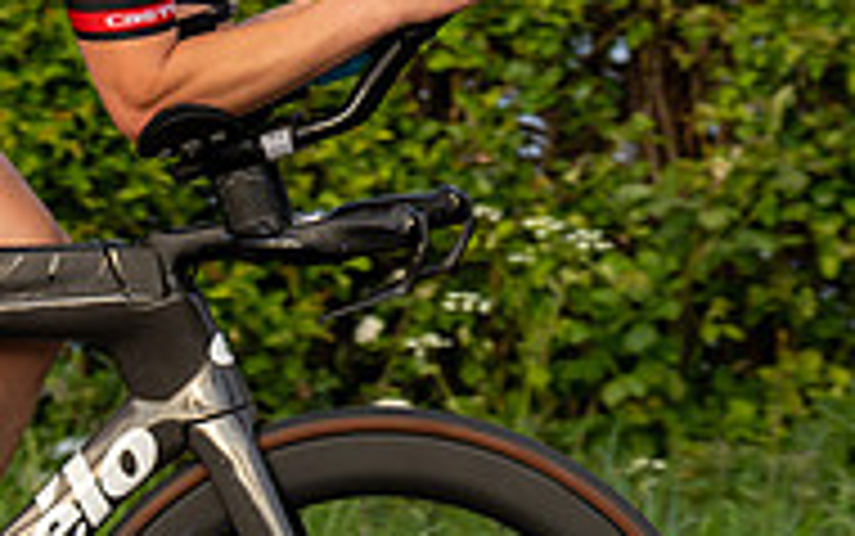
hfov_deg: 7.5
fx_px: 6412
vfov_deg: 4.8
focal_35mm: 275
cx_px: -365
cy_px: 152
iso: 640
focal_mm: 70
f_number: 4
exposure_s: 1/1000
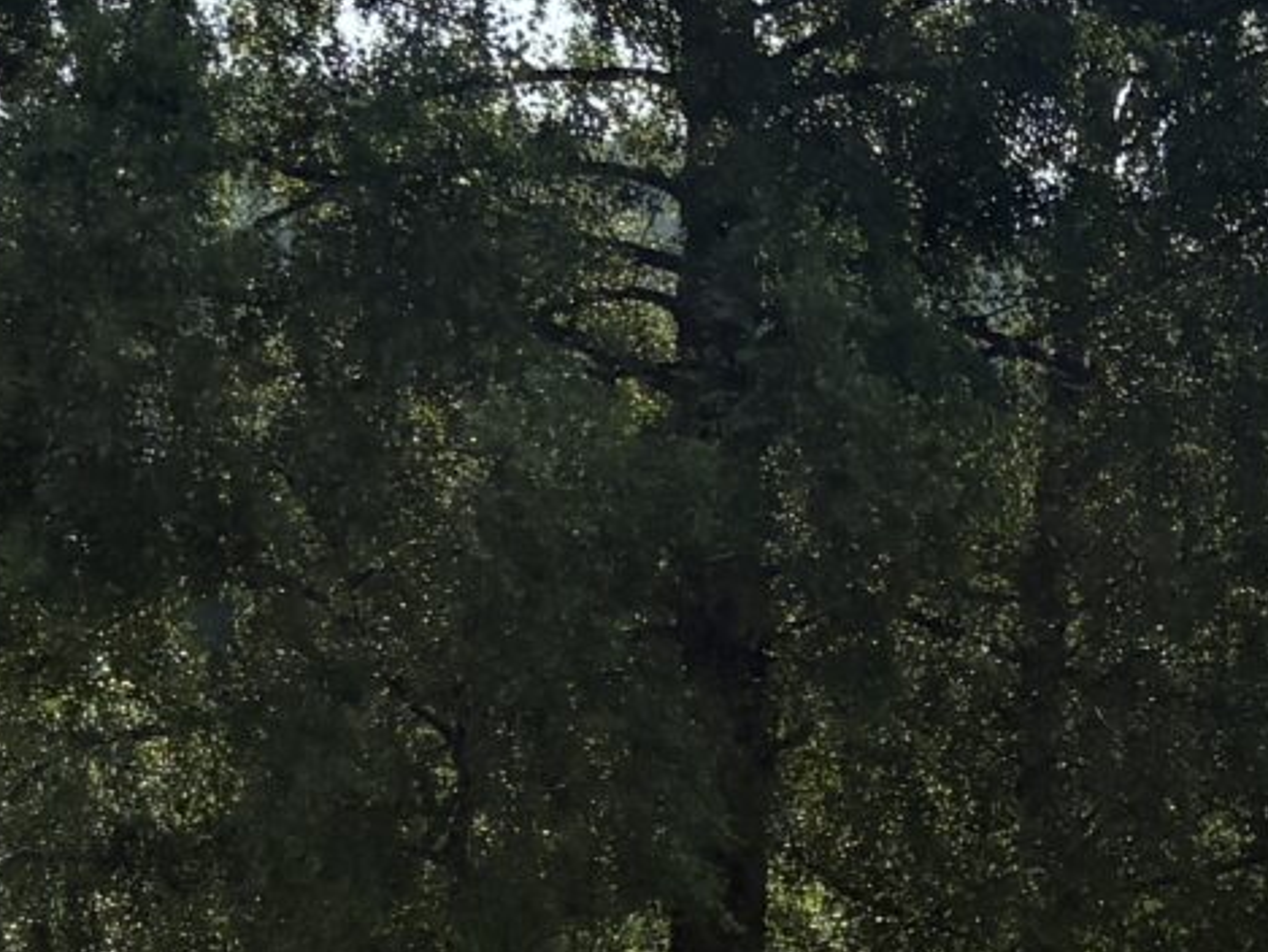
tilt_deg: -0.4
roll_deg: -0.8
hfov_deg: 13.4
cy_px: 619
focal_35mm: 142
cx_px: 1647
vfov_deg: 10.4
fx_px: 5203
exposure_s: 1/4329
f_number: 1.6
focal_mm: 5.96
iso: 50
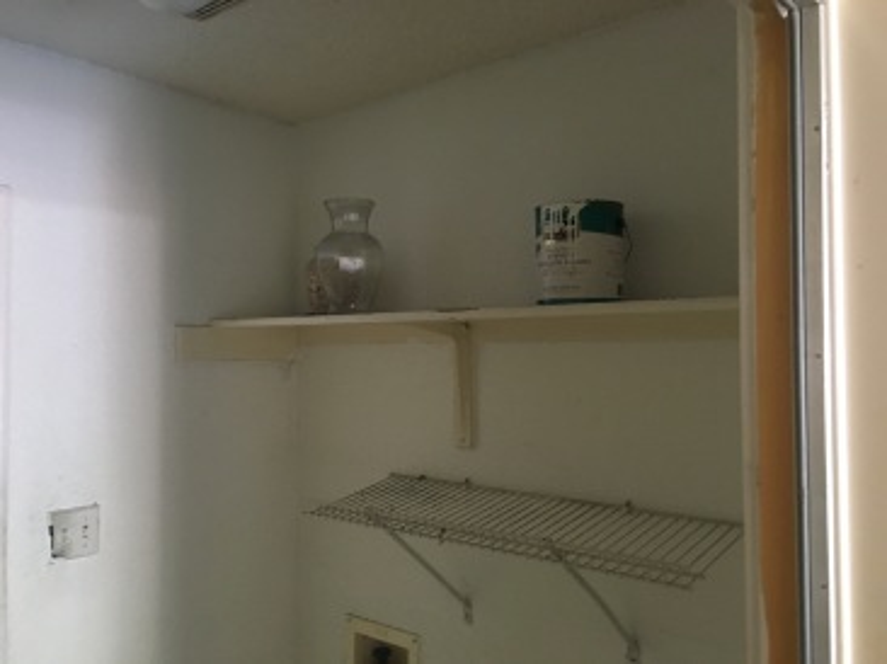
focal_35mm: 29
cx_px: 444
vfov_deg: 48.2
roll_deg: +0.8
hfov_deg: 61.7
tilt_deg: +4.4
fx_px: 743
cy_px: 332
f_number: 2.2
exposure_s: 1/24
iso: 200
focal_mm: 4.15
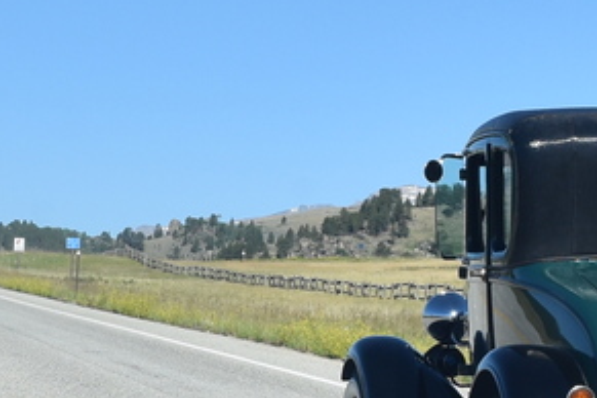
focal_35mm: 190
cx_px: -115
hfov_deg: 10.7
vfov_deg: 7.2
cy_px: 48
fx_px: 3146
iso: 200
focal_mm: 23
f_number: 10
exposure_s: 1/400
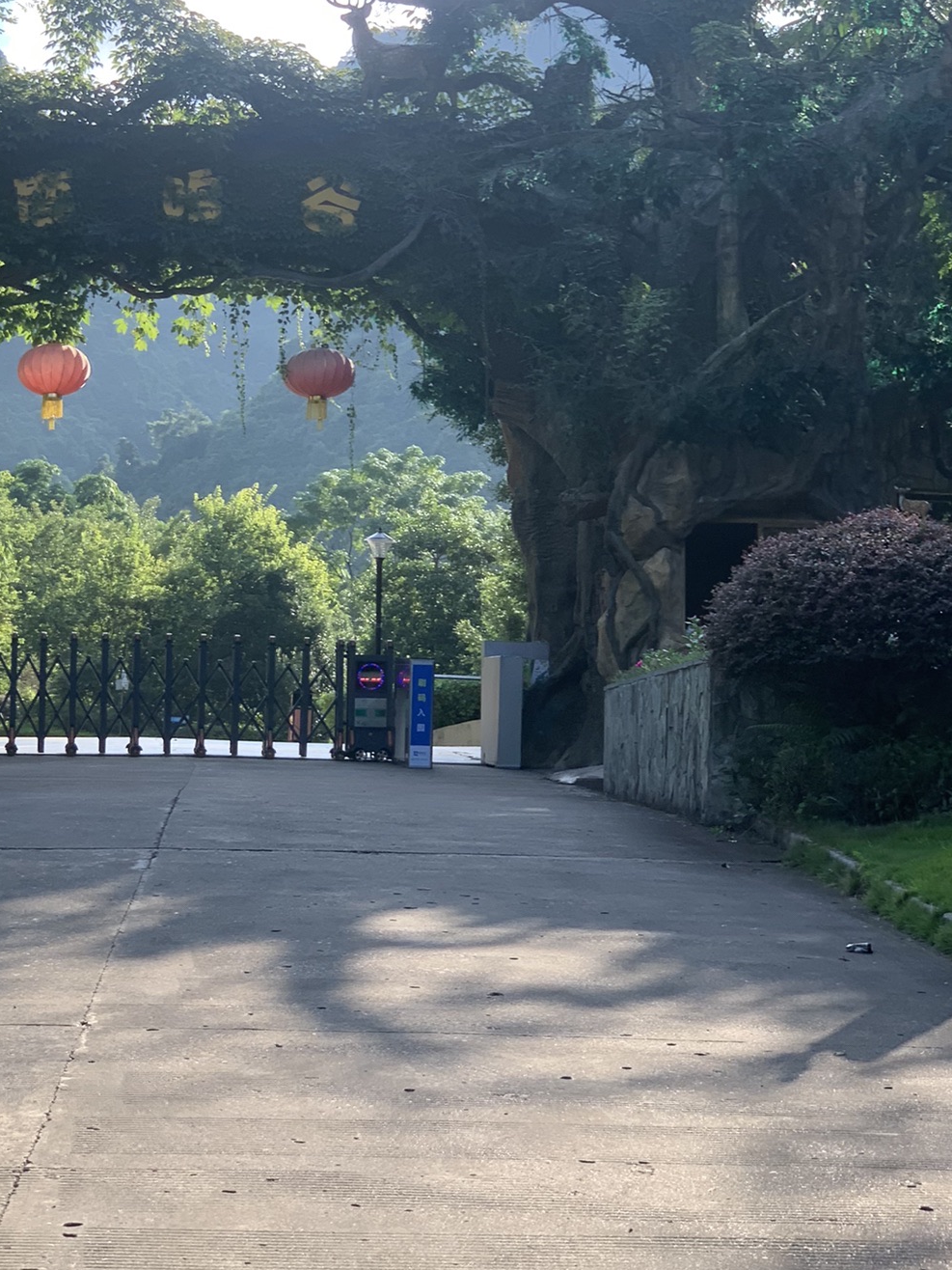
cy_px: 409
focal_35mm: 79
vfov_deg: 24.6
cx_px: 287
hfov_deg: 18.6
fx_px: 2897
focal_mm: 6
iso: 16
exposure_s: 1/249
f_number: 2.4
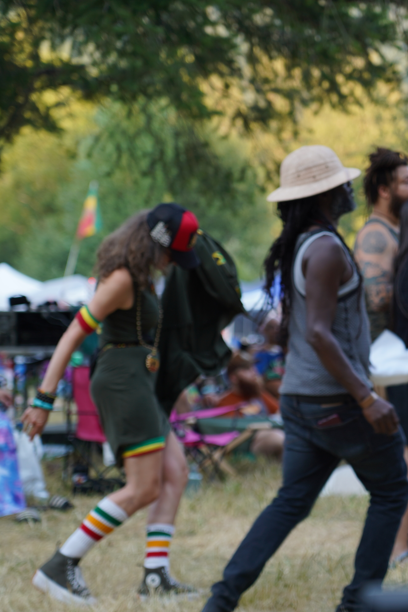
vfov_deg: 13.0
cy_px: 307
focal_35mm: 158
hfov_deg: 8.7
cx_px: 286
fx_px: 2686
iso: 160
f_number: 4
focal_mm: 105
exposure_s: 1/125
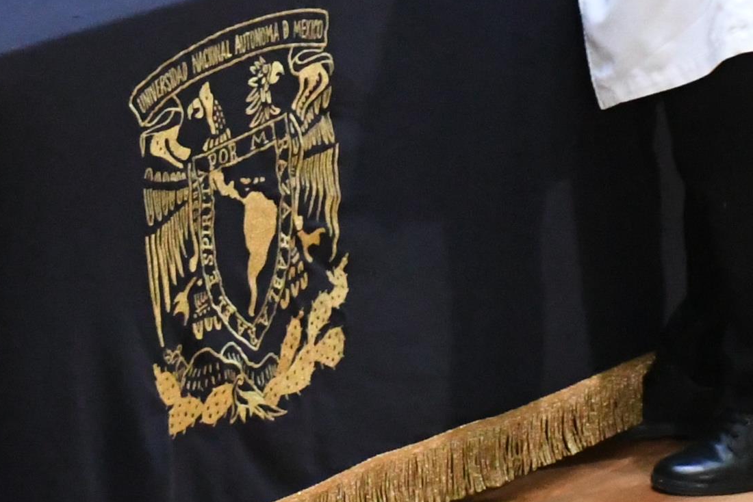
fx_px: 6193
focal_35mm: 296
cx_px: 501
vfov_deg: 4.6
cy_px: -172
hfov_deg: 7.0
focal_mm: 52
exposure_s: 1/100
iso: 8000
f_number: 4.8
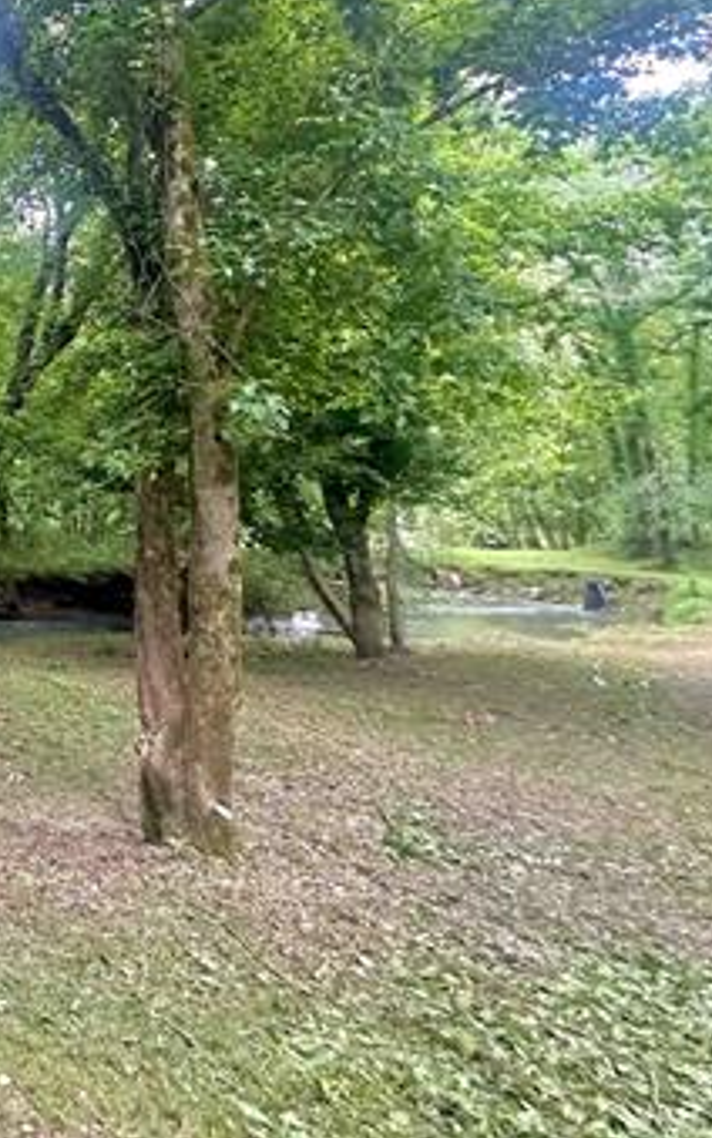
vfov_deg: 63.9
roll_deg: -1.5
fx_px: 869
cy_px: 336
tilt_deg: +12.2
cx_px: -235
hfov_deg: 32.3
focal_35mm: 28
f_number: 2.2
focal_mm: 2.22
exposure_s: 1/83
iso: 320
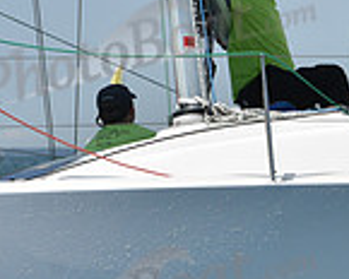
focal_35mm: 599
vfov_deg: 2.6
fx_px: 6187
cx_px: 443
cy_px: 138
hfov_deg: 3.2
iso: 400
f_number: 7.1
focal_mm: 160
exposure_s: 1/800
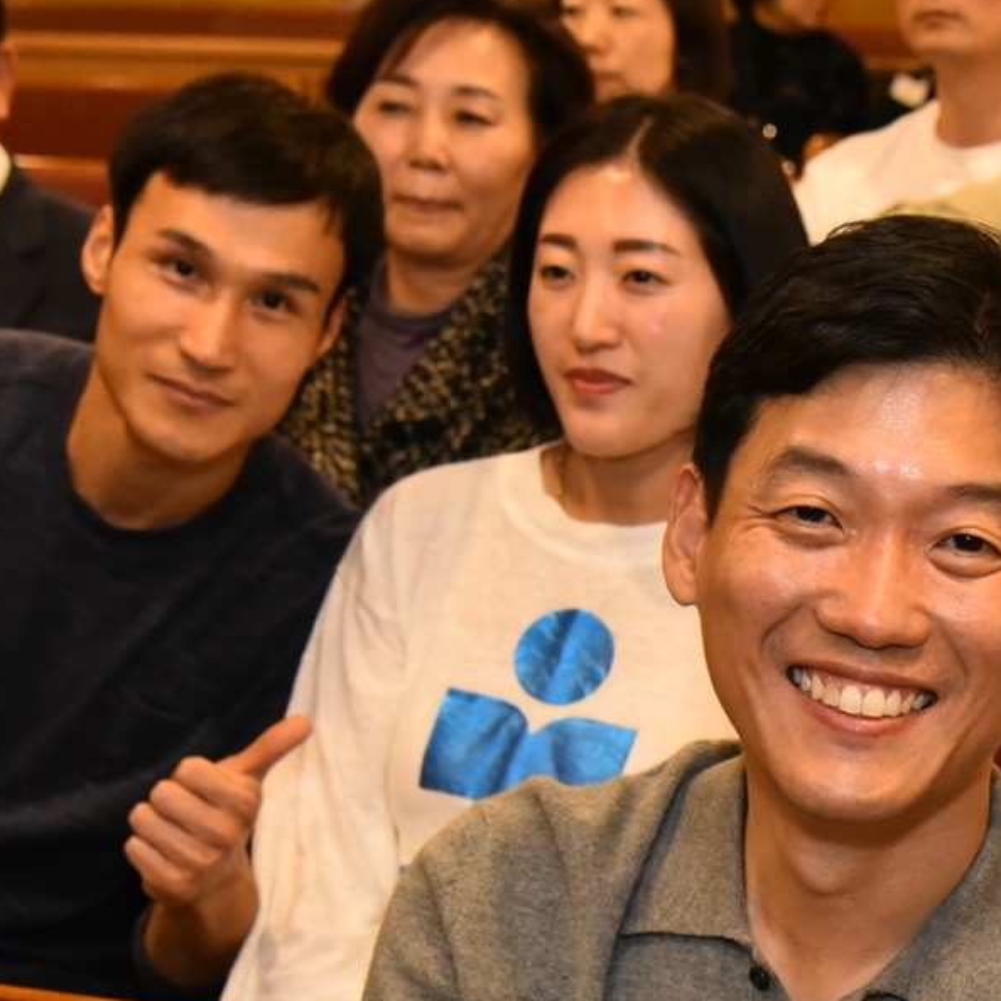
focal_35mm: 132
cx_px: 1207
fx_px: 4319
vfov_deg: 13.1
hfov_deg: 12.9
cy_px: 960
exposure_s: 1/160
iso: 3200
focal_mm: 48
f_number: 5.6
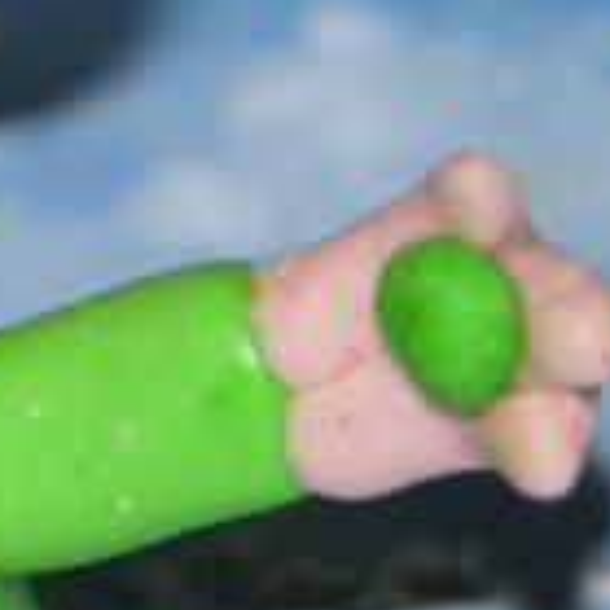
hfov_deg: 1.7
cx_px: -399
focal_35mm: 1032
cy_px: 316
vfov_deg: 1.7
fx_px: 20575
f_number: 4.2
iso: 50
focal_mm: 67.7
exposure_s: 1/253
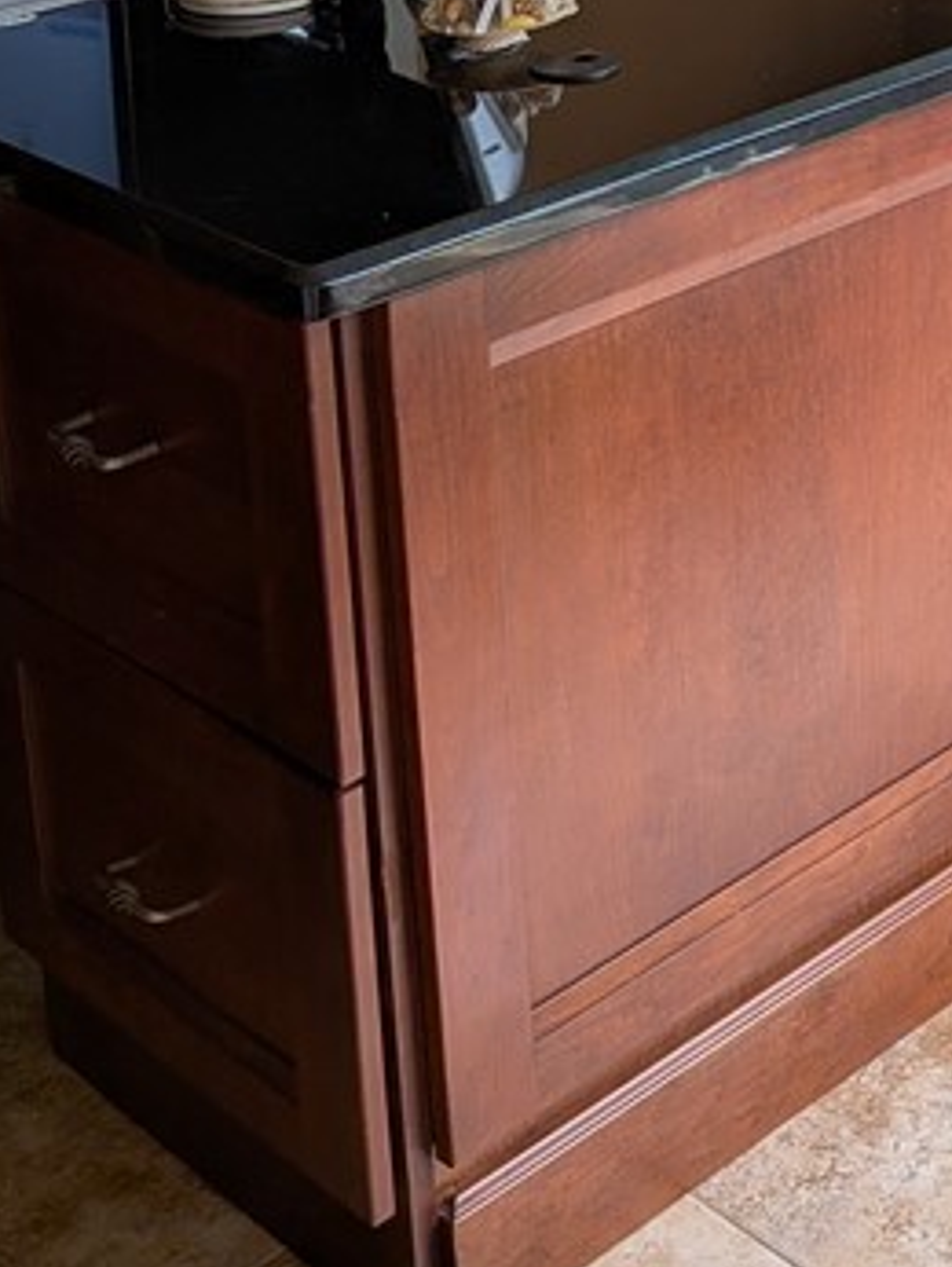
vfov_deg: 25.9
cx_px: 1014
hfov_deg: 19.9
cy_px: -22
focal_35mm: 71
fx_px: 2600
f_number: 1.7
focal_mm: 4.53
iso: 51
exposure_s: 1/120
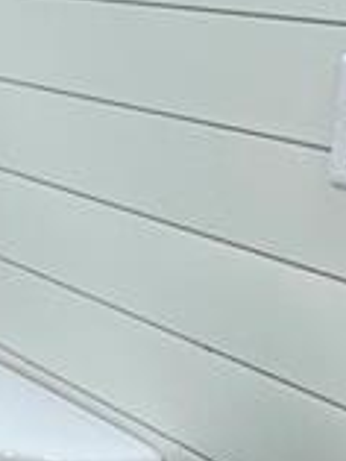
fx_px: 1424
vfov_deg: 18.3
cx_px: -771
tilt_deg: -9.2
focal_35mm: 107
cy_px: 120
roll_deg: +1.1
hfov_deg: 9.7
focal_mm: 2.22
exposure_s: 1/60
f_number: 2.2
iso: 200
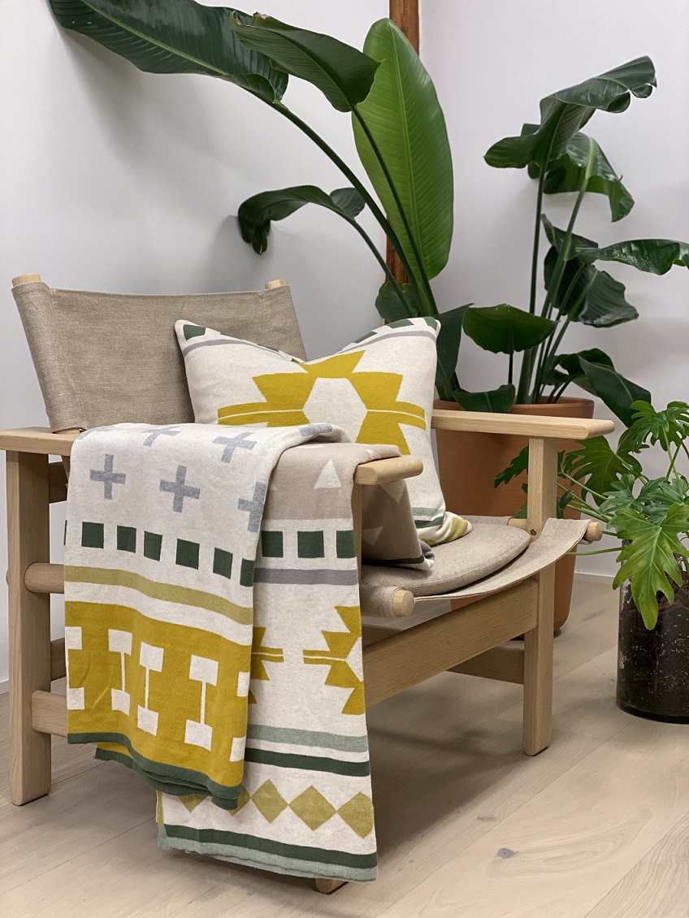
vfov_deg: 36.8
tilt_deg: -5.2
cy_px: 459
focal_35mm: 52
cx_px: 344
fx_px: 1379
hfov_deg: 28.0
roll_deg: -1.0
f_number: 2
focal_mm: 6
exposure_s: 1/100
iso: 160
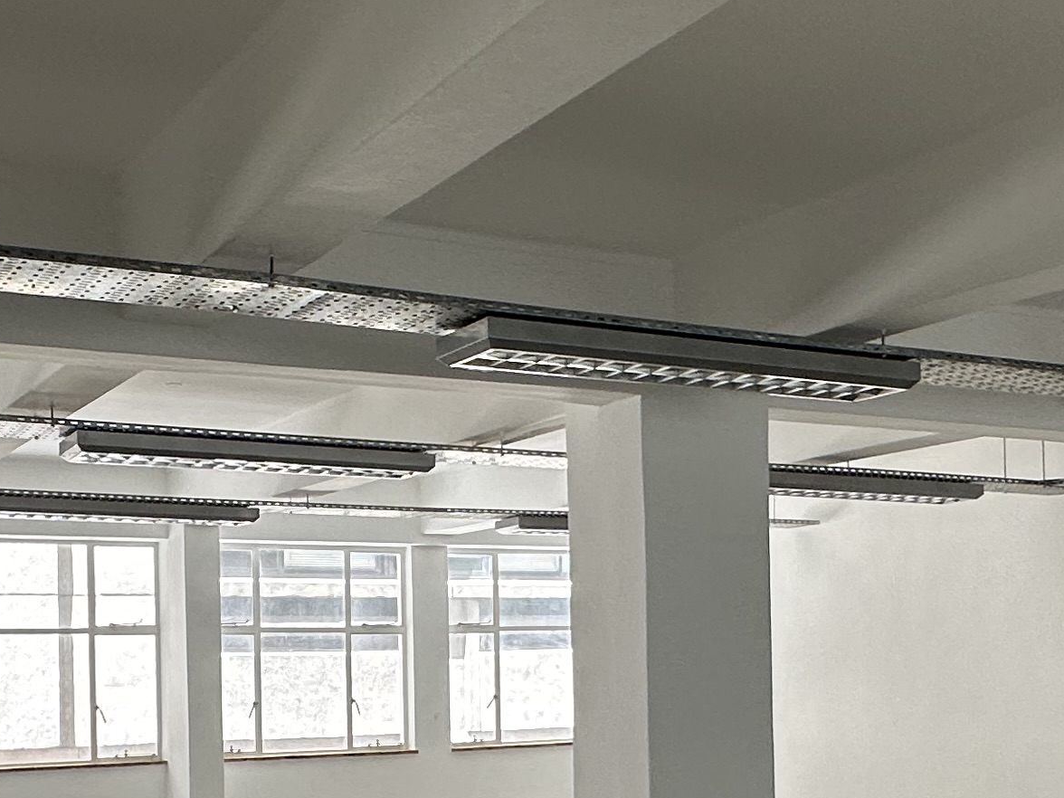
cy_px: 660
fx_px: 1475
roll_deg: +1.9
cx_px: 363
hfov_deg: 39.2
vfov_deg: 29.4
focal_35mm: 48
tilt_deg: +2.1
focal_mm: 2.22
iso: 64
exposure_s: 1/99
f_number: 2.2
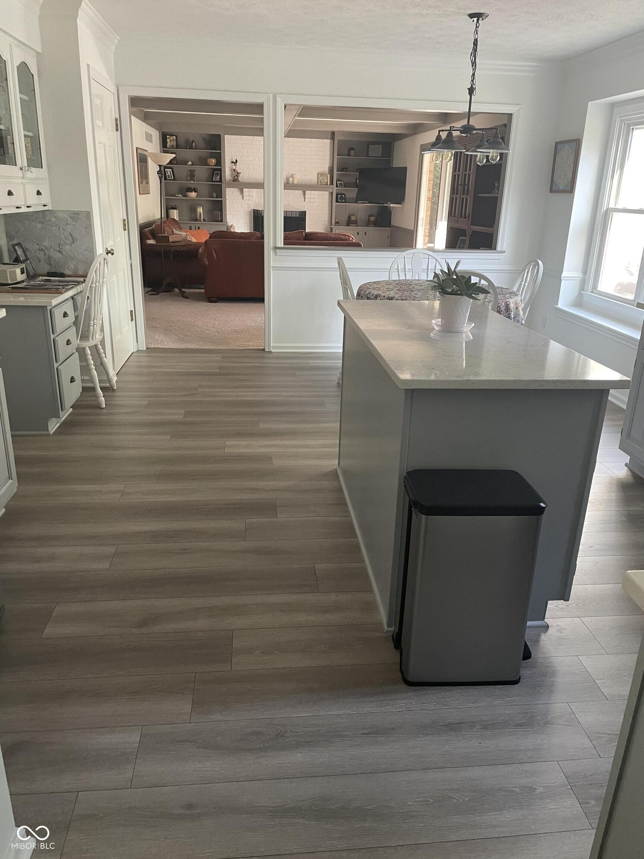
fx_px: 645
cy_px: 430
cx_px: 322
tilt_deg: -20.7
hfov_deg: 53.1
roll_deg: -2.2
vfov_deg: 67.3
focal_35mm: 26
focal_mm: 4.2
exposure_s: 1/60
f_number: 1.6
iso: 320
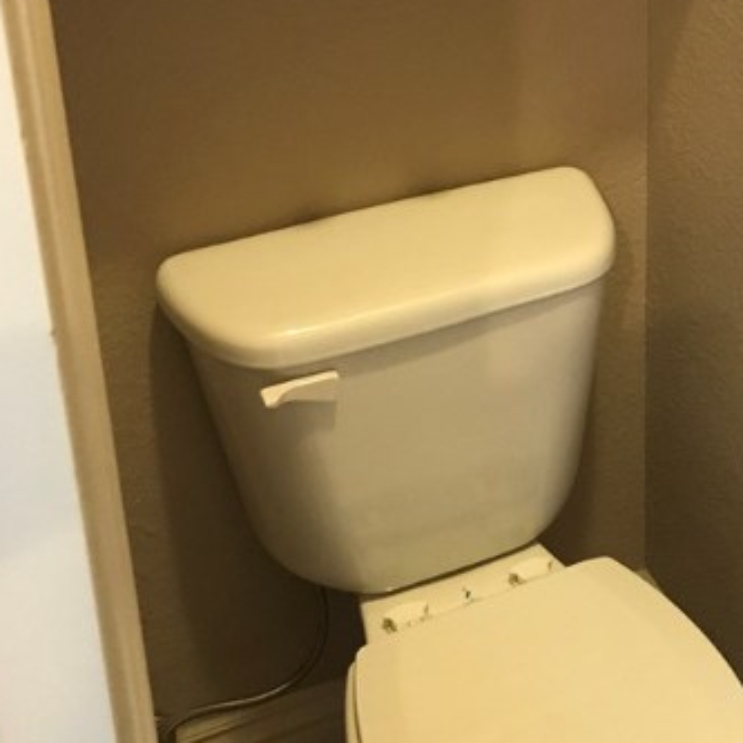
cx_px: 618
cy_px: 74
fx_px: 1384
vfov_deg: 28.9
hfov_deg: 29.2
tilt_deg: -19.9
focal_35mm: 57
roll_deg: +0.0
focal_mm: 3.99
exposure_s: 1/6
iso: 100
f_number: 1.8
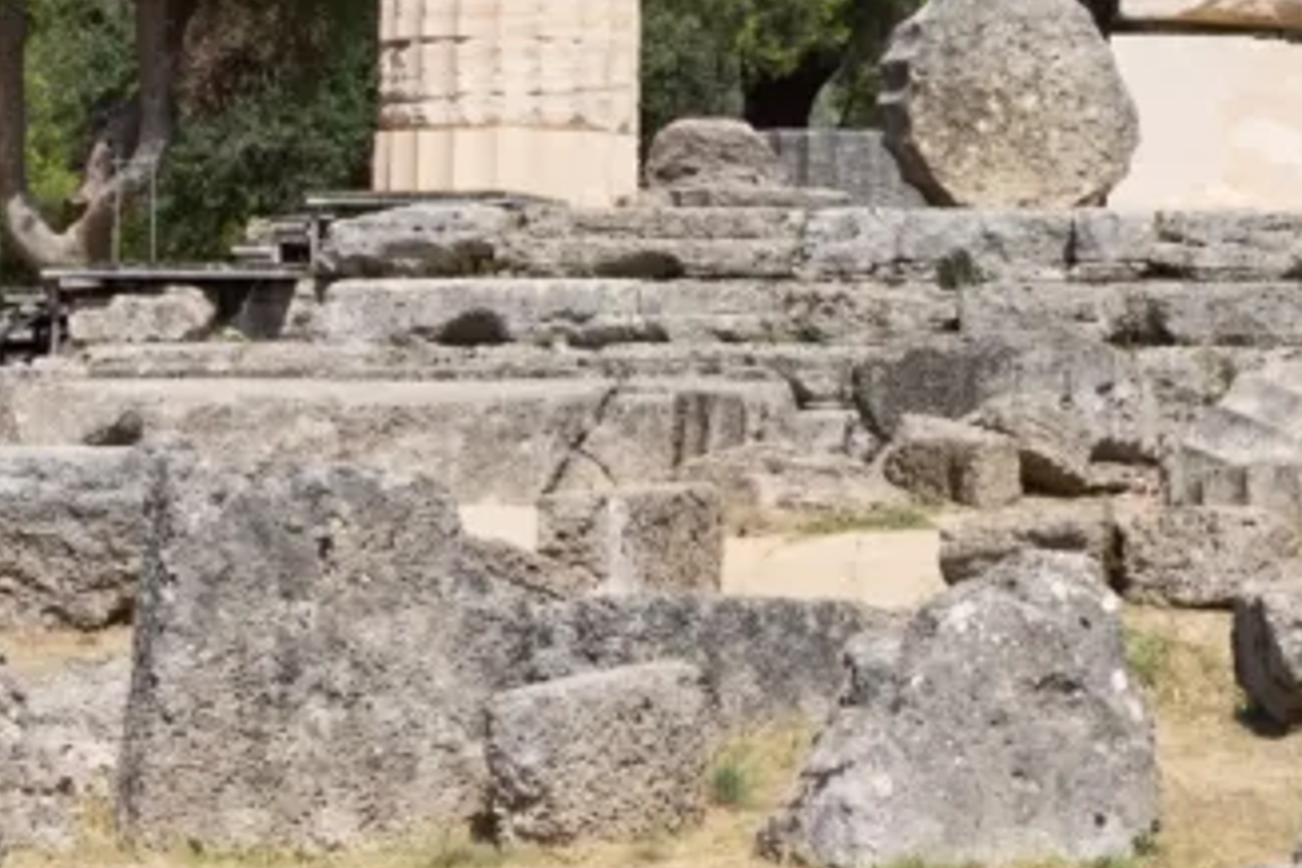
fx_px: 5171
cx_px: 1939
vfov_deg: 9.6
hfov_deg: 13.5
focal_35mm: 143
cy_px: 100
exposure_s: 1/500
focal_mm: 26
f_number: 8
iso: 100
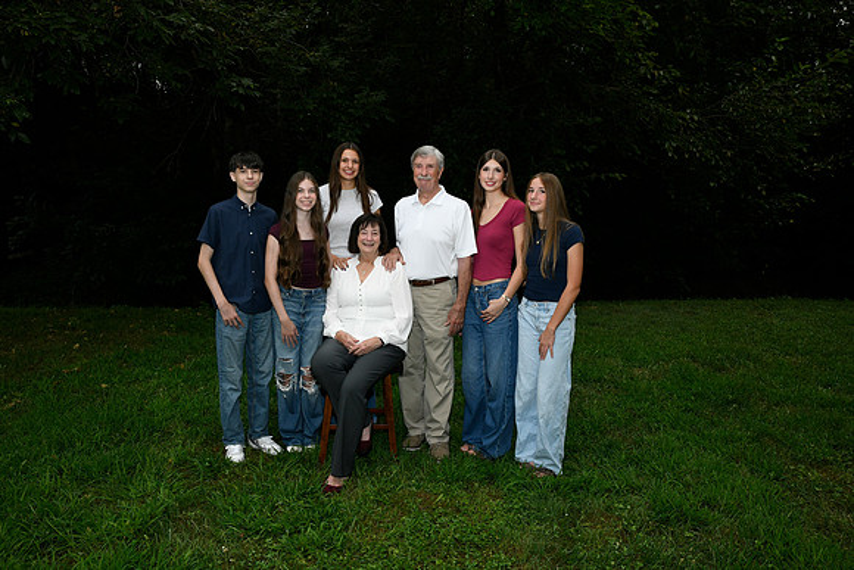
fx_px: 617
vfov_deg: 49.6
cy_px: 285
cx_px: 427
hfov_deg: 69.4
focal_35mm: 26
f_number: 9
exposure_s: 1/250
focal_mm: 26
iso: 1600
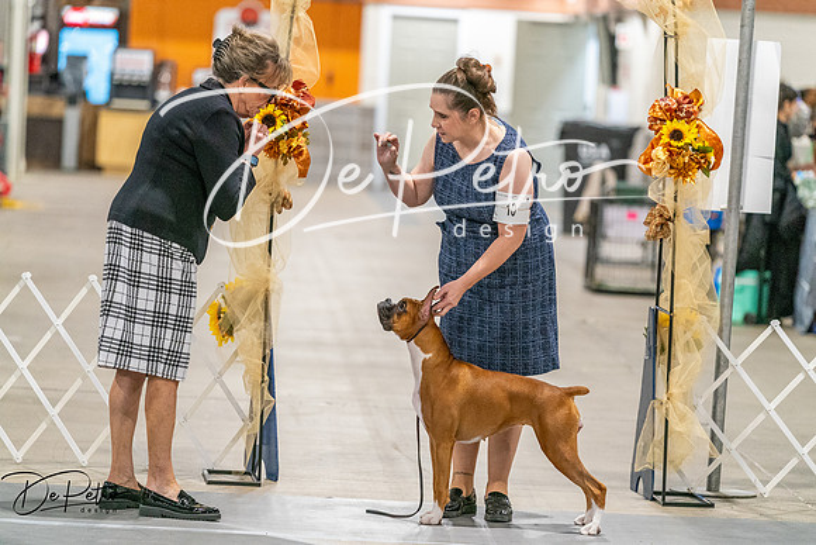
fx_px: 4398
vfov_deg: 7.1
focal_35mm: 194
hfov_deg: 10.6
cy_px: 272
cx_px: 408
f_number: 3.5
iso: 6400
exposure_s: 1/250
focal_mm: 194
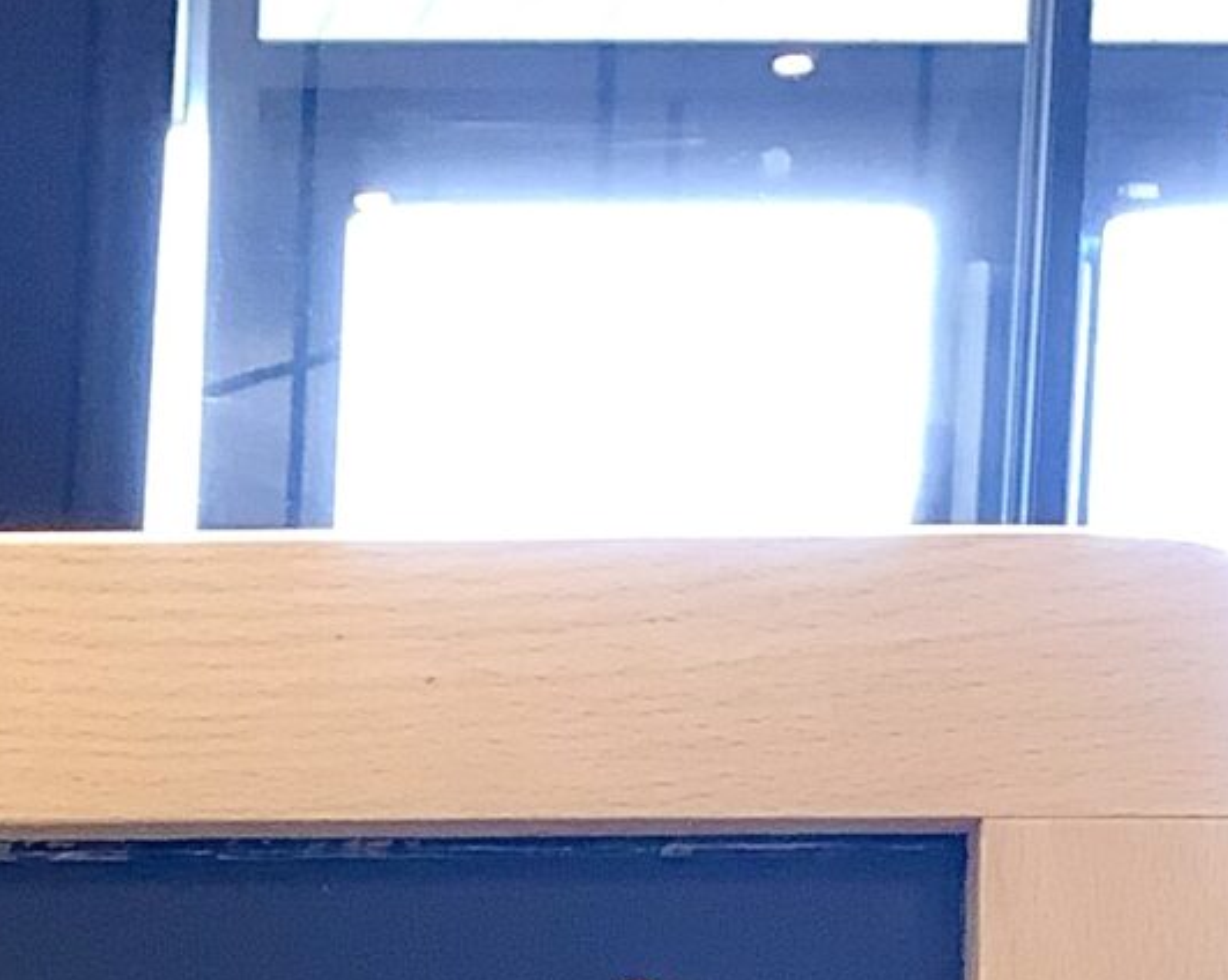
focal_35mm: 146
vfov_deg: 9.4
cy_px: 2323
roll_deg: -1.7
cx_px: -539
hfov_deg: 12.6
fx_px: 5302
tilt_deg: -9.8
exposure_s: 1/50
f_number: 2.4
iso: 64
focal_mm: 3.3
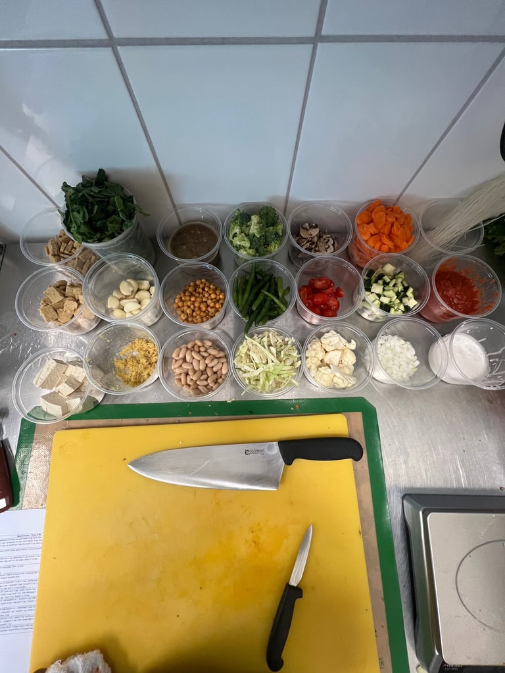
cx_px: 252
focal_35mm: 13
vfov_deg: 106.2
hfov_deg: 90.0
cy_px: 336
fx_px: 253
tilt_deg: -75.7
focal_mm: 1.57
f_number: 1.8
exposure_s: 1/50
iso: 200
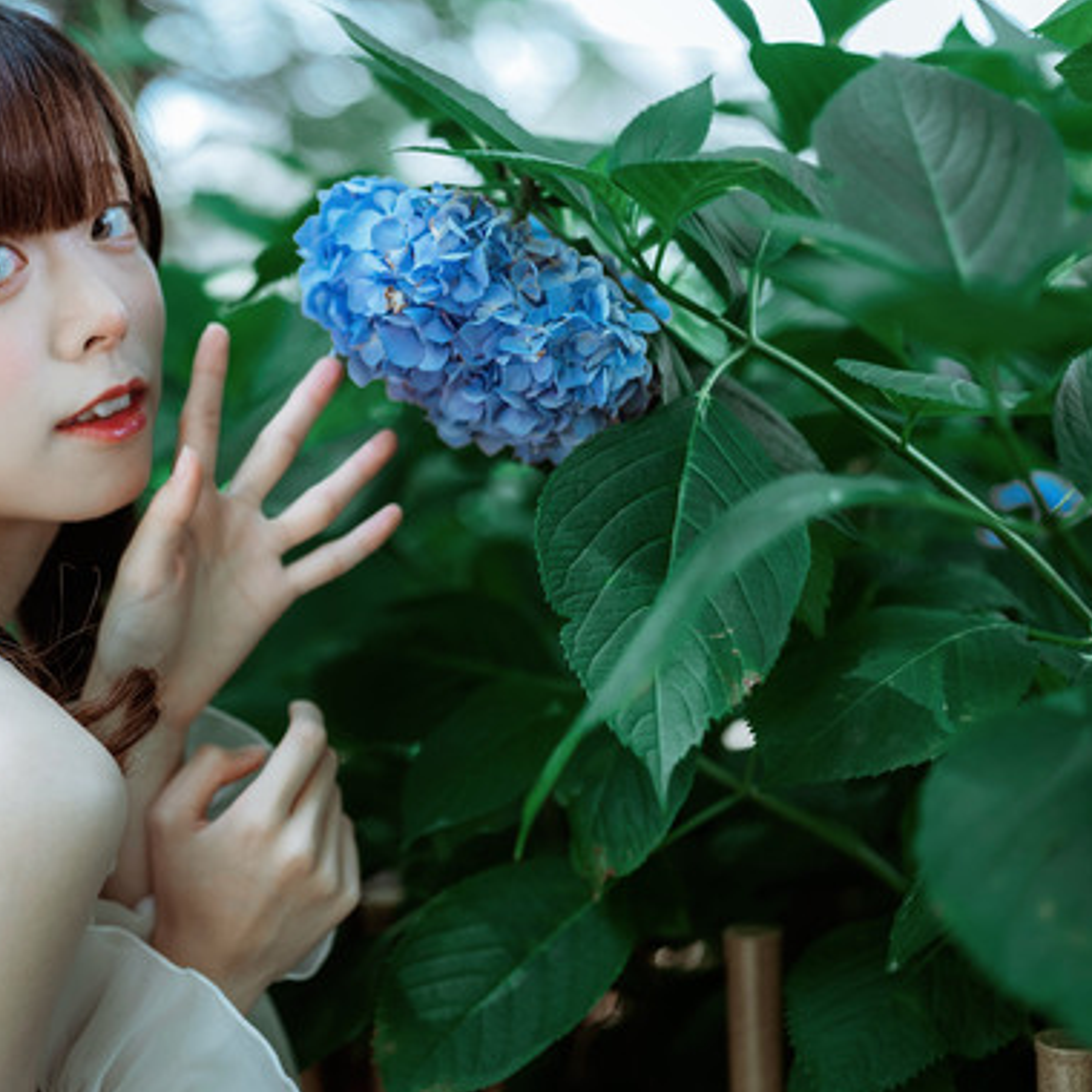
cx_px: 207
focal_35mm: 61
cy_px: 491
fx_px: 2177
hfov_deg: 27.6
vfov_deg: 28.1
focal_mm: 35
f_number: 1.4
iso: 50
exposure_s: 1/400
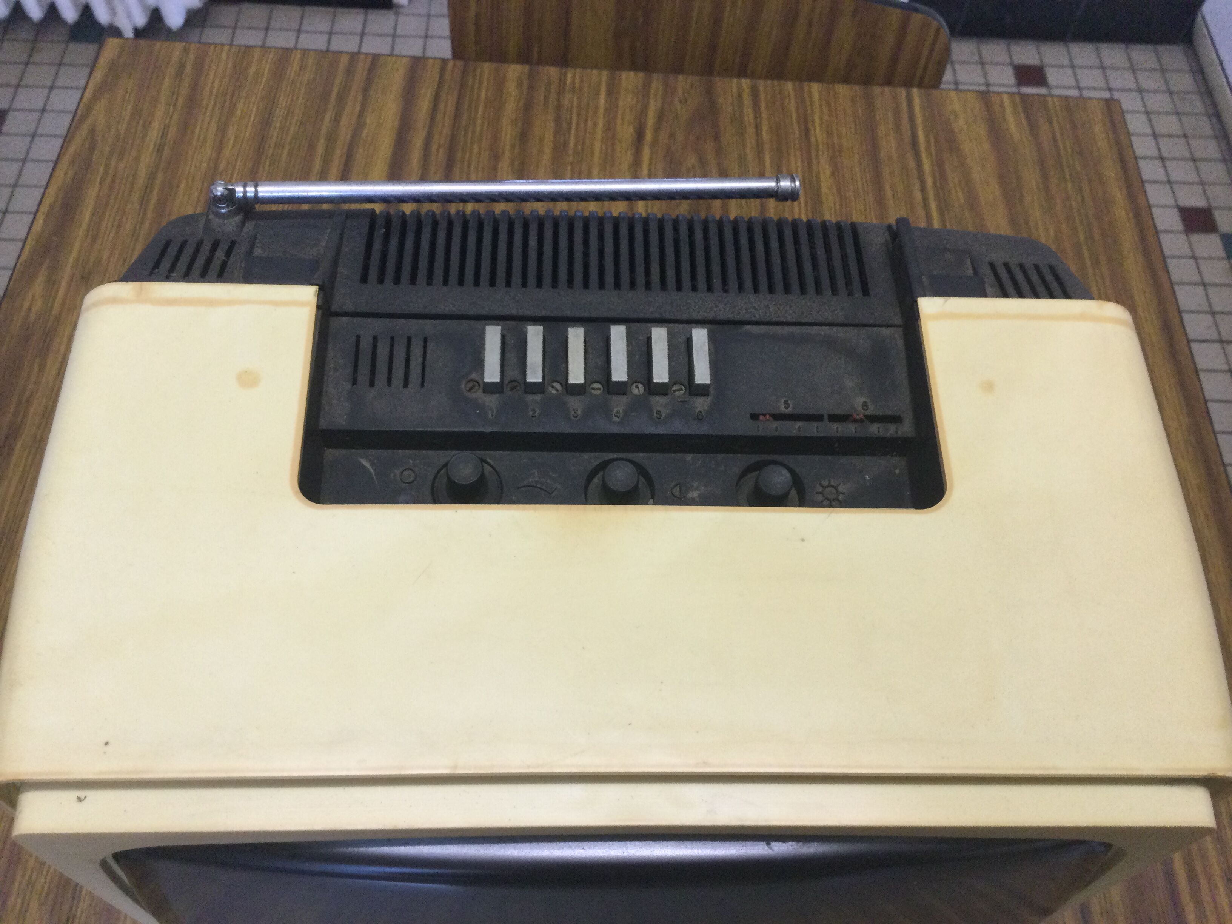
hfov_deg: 58.4
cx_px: 616
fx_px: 1103
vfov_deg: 45.4
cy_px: 462
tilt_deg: -59.8
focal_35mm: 31
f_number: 2.4
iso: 160
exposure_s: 1/33
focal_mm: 3.3
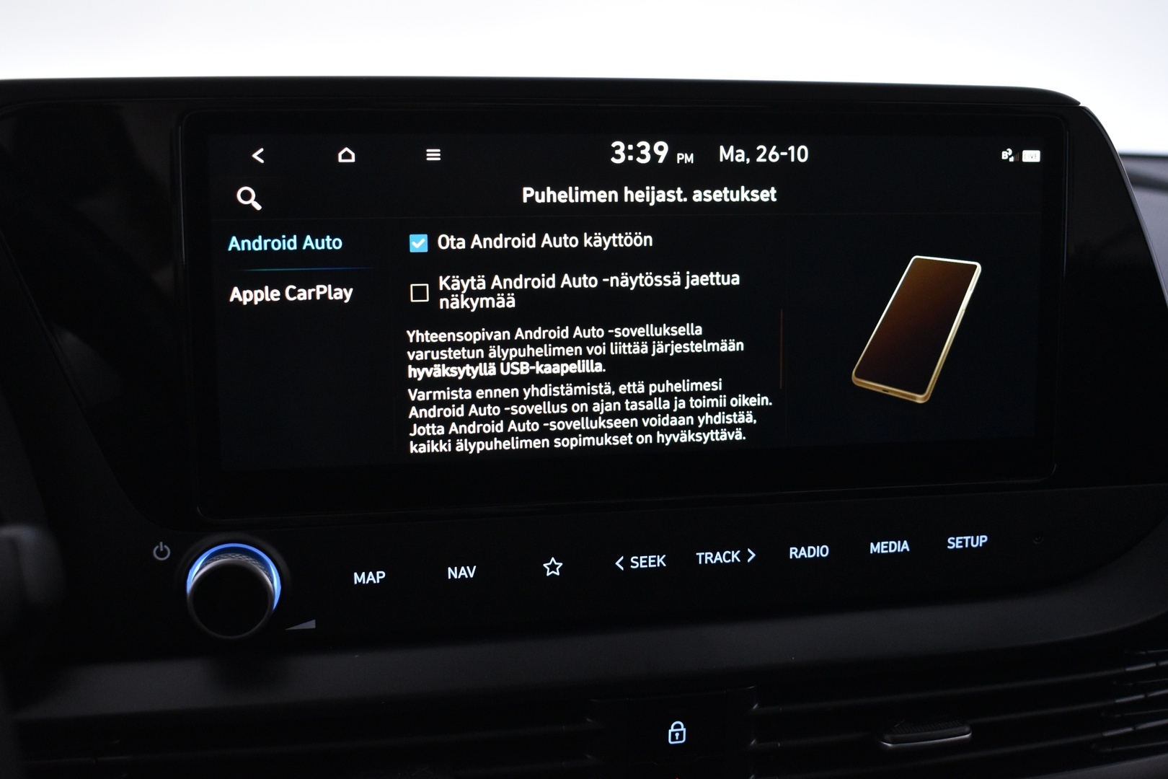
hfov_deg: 46.4
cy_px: 390
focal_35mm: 42
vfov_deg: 31.9
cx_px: 584
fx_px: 1363
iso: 2500
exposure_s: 1/50
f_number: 4.2
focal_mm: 28
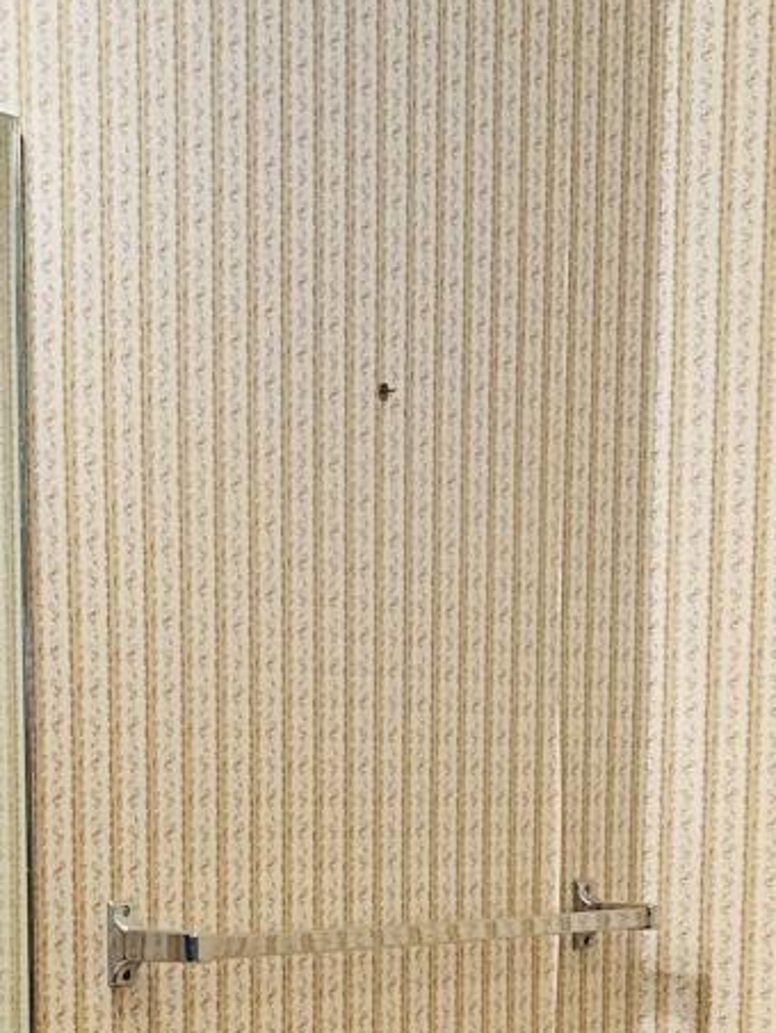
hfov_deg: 14.0
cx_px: 415
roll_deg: -0.1
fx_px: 3167
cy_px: 1320
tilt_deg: -8.4
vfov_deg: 17.5
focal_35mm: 106
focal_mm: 6.86
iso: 125
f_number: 1.78
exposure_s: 1/60
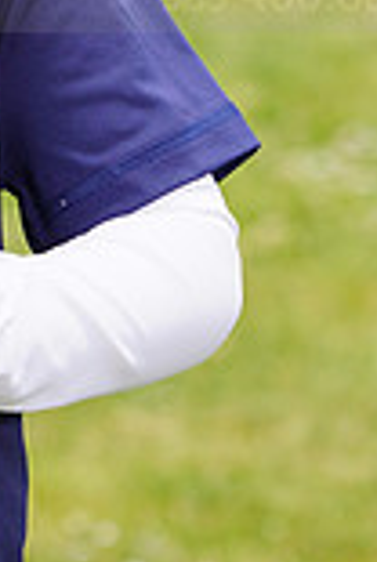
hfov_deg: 1.7
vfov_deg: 2.5
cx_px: -314
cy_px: -83
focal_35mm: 814
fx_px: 12729
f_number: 10
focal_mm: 218
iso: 100
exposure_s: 1/250
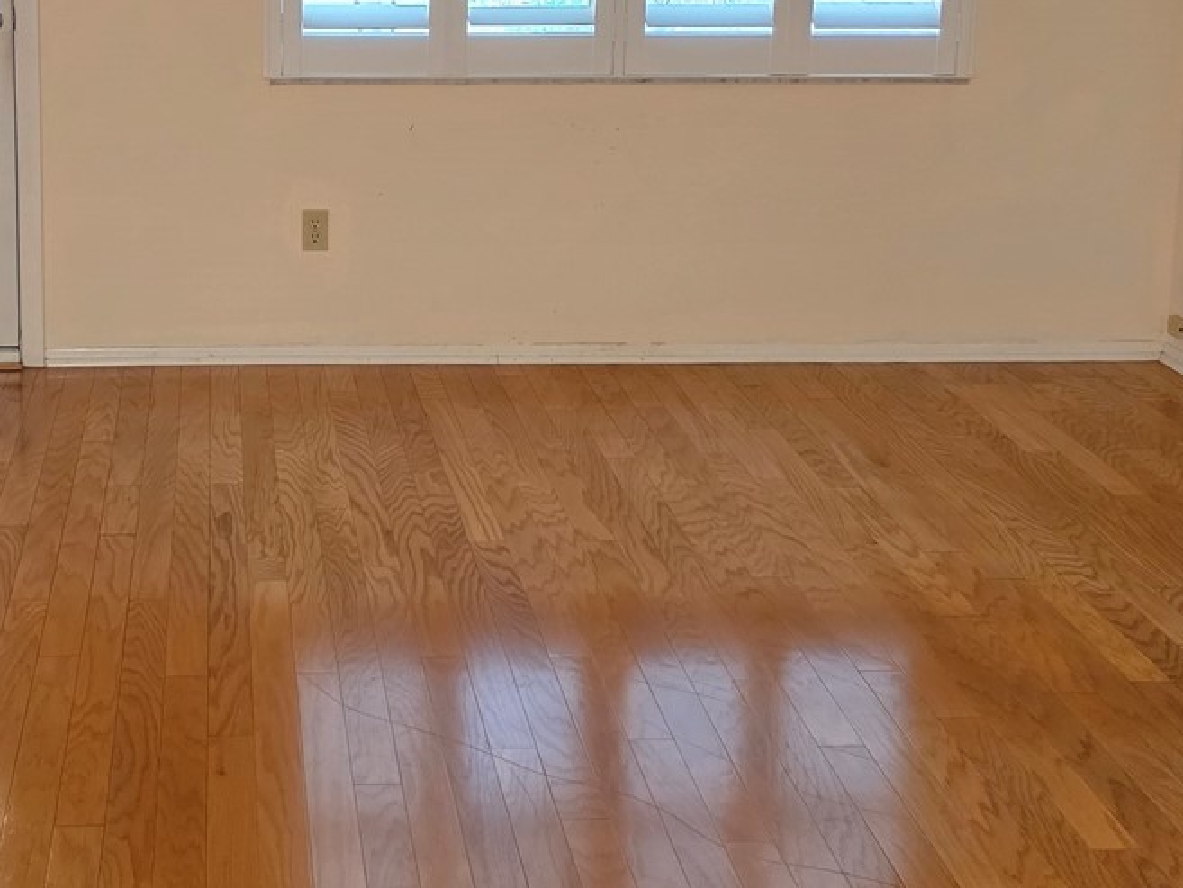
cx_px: 303
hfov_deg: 33.7
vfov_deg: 25.5
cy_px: 128
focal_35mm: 56
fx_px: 1914
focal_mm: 6.3
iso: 800
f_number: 1.7
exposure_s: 1/120
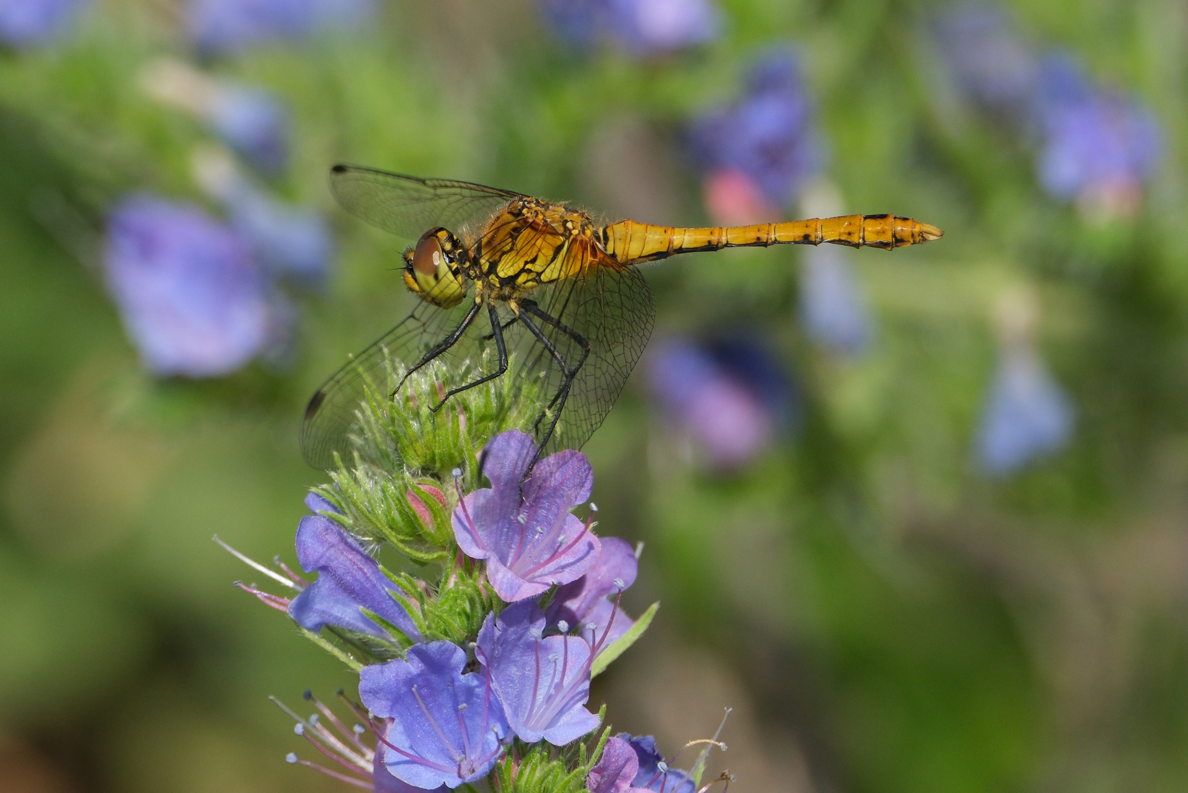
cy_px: 396
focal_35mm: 900
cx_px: 594
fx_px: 29702
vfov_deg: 1.5
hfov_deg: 2.3
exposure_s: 1/1000
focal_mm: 600
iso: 1000
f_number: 8
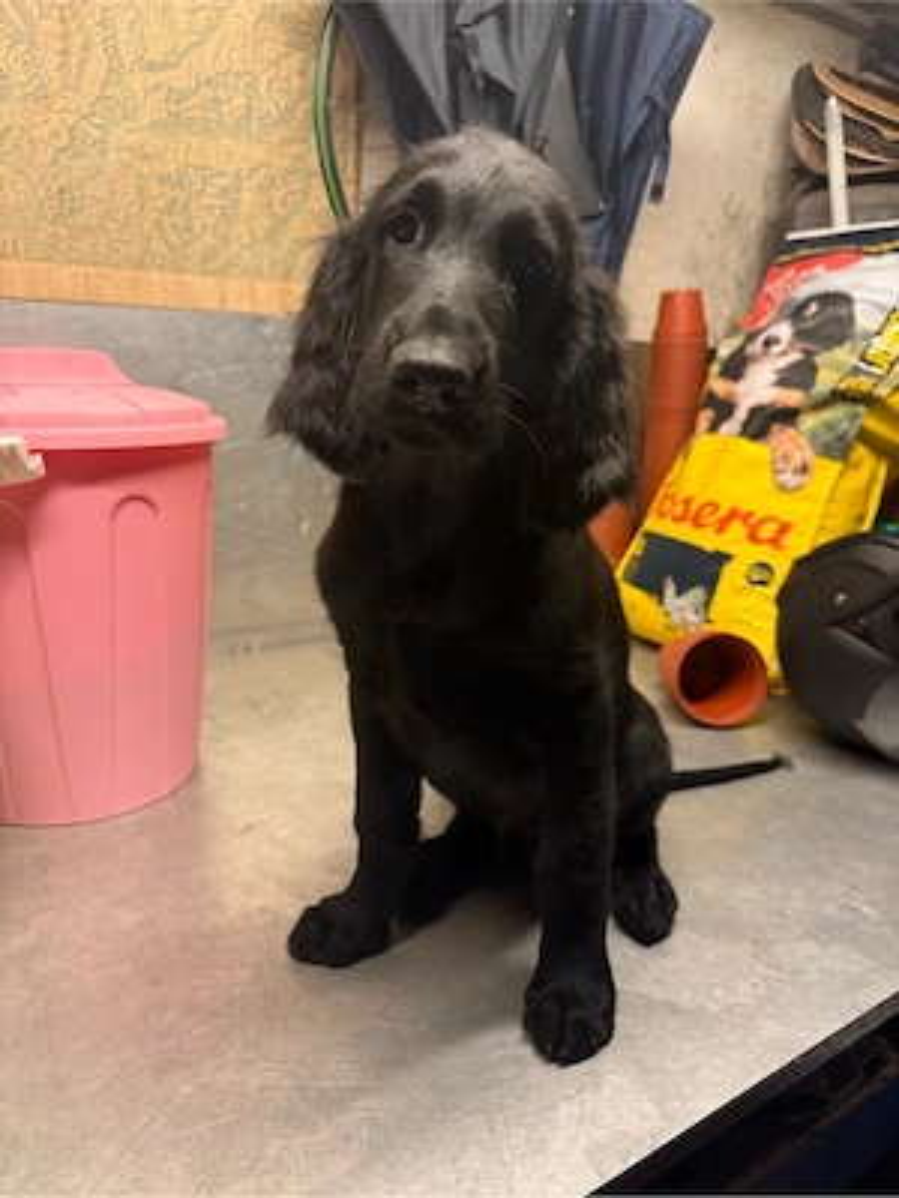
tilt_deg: -14.2
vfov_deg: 71.6
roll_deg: -2.5
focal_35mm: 24
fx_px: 831
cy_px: 599
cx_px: 450
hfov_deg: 56.8
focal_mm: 6.76
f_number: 1.78
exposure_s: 1/50
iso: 200
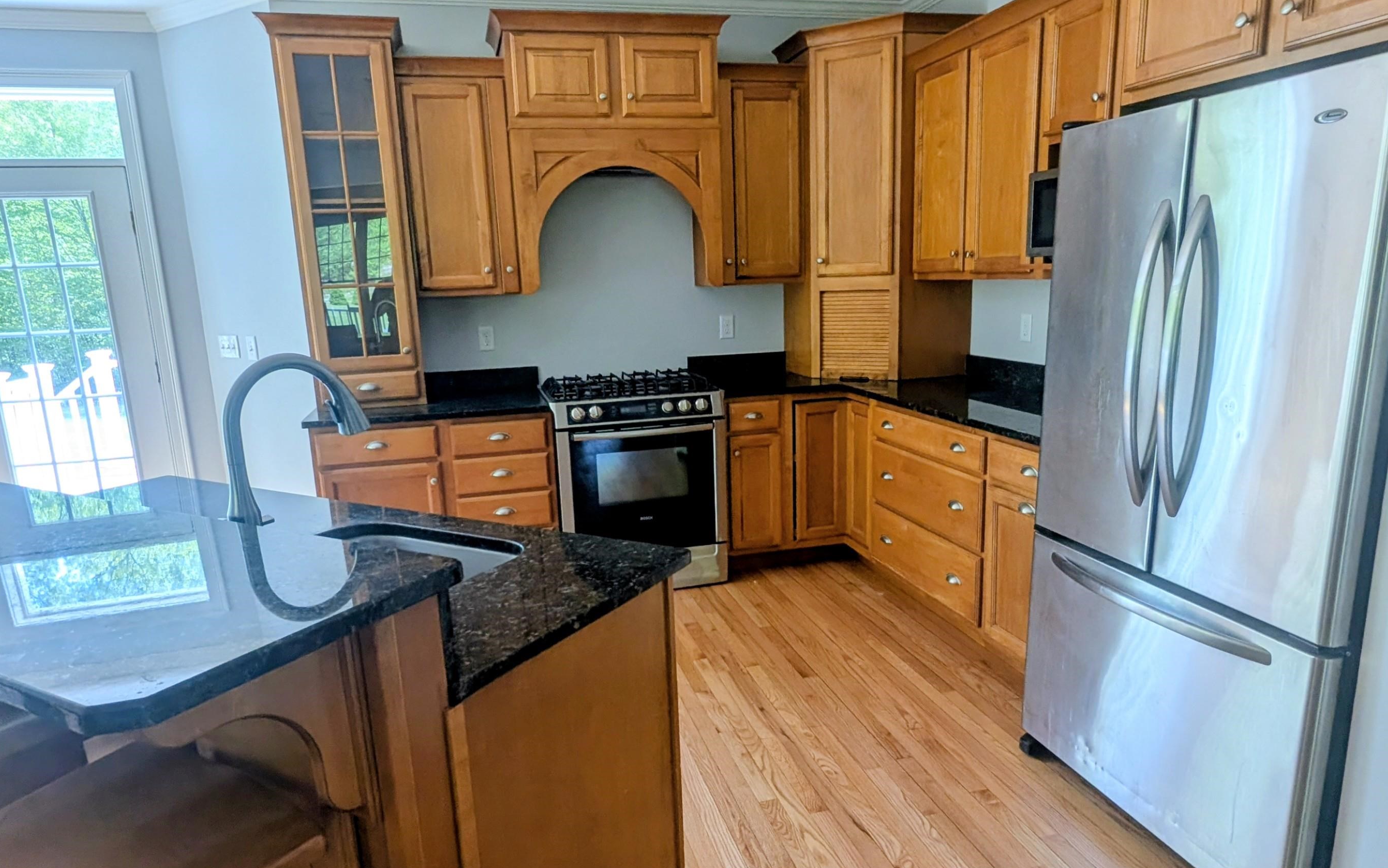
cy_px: 472
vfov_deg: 67.9
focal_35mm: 17
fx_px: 643
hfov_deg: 94.4
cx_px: 694
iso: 35
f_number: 2.2
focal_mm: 2.22
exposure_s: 1/81.1
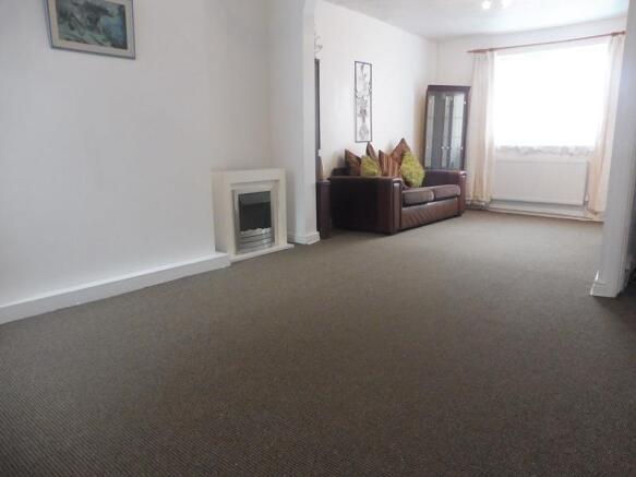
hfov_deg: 71.6
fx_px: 441
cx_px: 318
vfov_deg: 56.8
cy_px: 238
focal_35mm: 24
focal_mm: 4.3
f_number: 3.3
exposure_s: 1/25
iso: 400
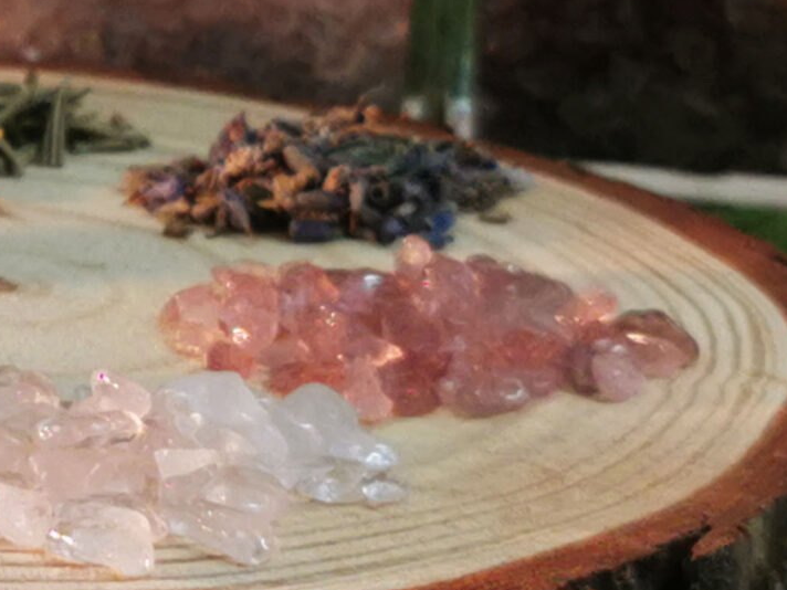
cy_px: -12
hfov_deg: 10.1
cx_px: -508
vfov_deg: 7.9
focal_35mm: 187
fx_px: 4251
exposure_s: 1/100
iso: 100
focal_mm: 5.56
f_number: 1.6
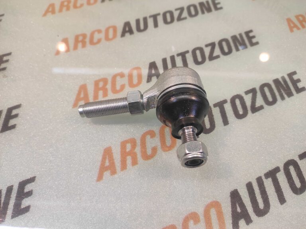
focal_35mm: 17
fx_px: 150
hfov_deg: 91.1
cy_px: 114
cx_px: 153
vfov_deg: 74.7
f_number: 1.79
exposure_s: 1/33
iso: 162
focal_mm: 4.74
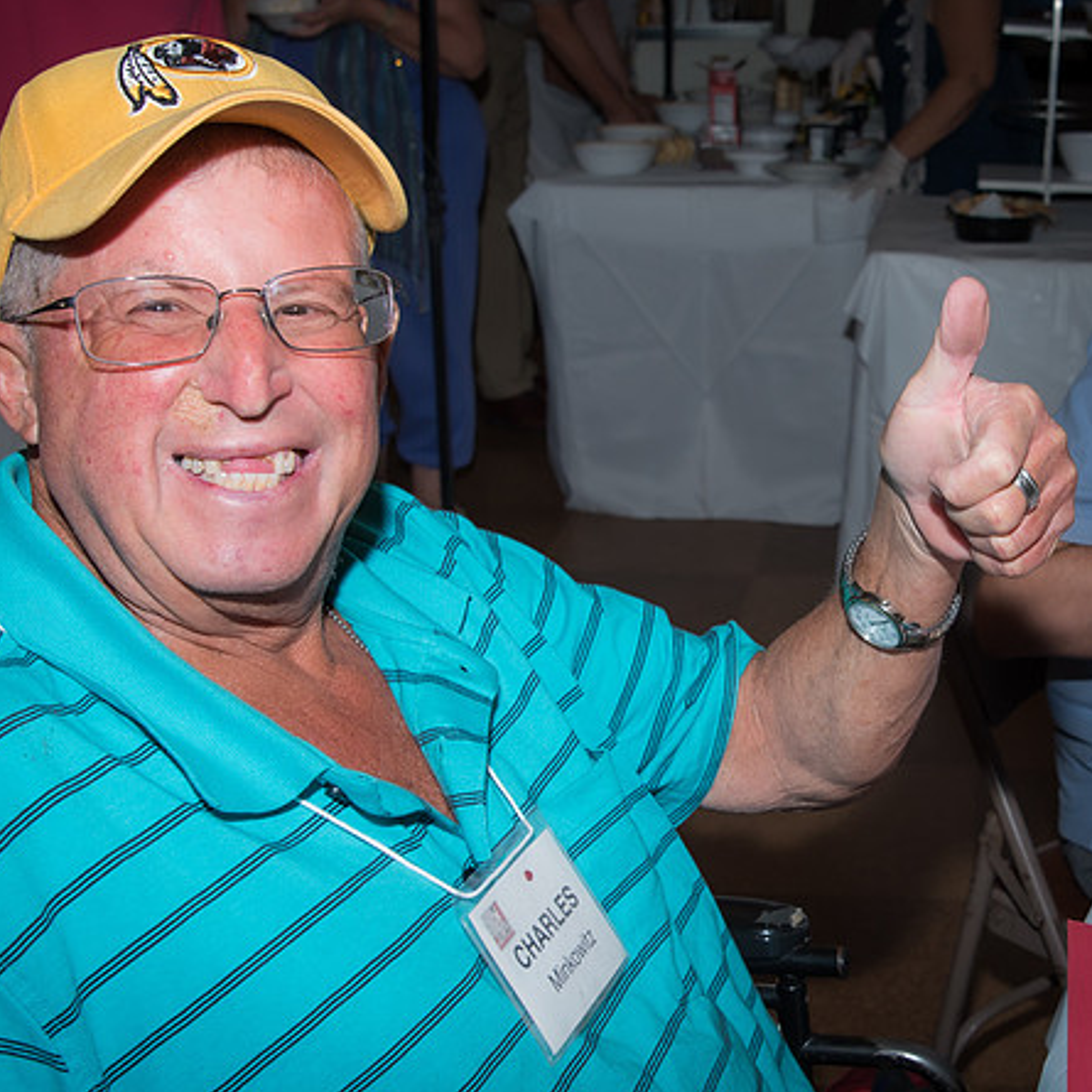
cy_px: 620
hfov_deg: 30.6
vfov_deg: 31.6
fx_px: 1927
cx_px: 919
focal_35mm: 54
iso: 125
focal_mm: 24
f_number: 6.3
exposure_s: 1/60
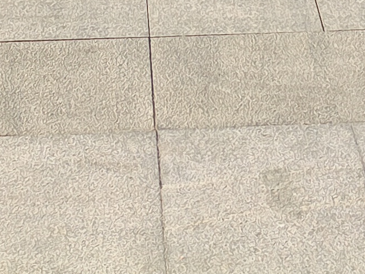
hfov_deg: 12.3
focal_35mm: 161
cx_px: 214
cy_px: -552
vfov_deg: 7.9
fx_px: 1698
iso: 50
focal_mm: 4.94
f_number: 1.5
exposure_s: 1/286
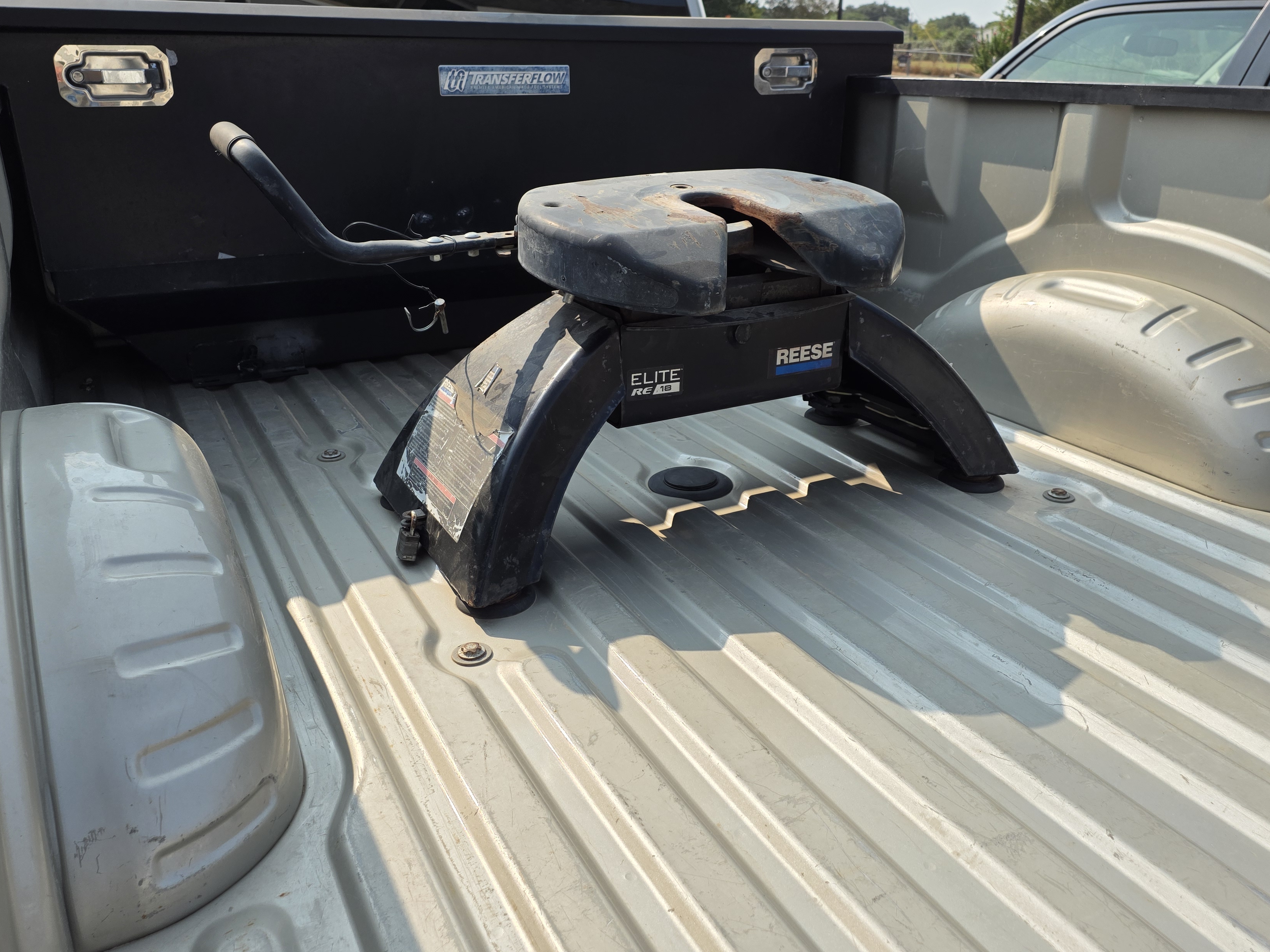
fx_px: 1027
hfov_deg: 63.4
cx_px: 620
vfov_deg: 49.7
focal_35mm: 28
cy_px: 462
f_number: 1.7
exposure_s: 1/4145
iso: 80
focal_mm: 6.3
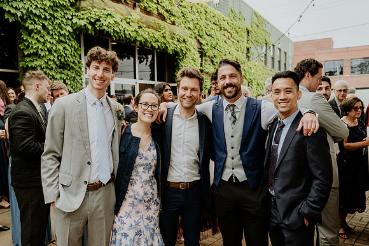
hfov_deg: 60.4
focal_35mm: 31
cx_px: 189
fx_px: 317
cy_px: 127
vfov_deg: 42.4
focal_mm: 29.5
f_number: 3.5
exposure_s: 1/200
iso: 200
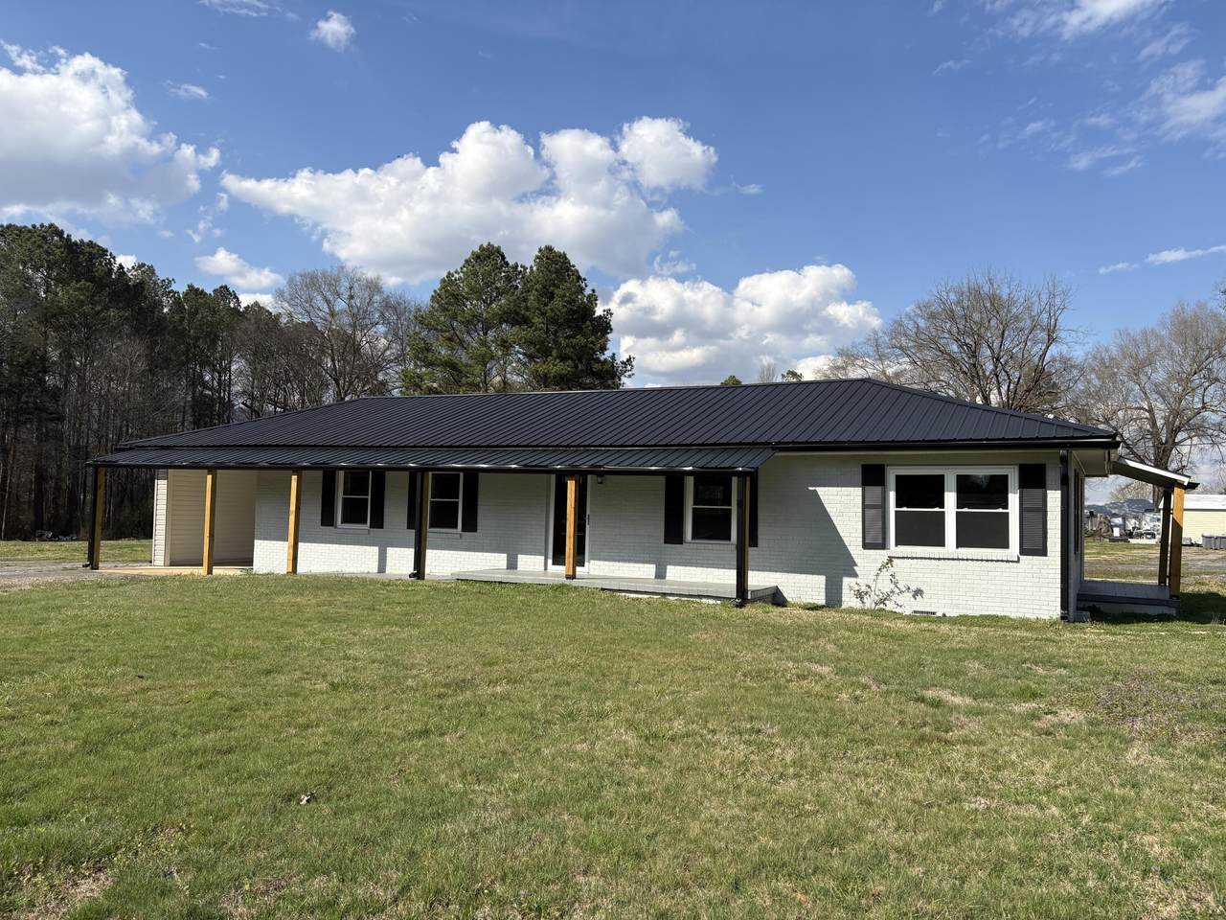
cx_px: 613
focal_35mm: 26
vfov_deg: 53.1
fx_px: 921
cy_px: 460
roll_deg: -1.8
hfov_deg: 67.3
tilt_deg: +2.6
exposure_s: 1/3623
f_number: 1.6
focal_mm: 5.96
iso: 50
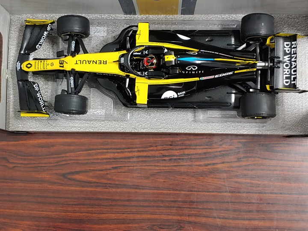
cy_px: 116
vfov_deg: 30.9
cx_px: 154
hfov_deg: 40.4
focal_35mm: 47
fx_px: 418
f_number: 1.5
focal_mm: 4.23
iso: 200
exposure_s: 1/30
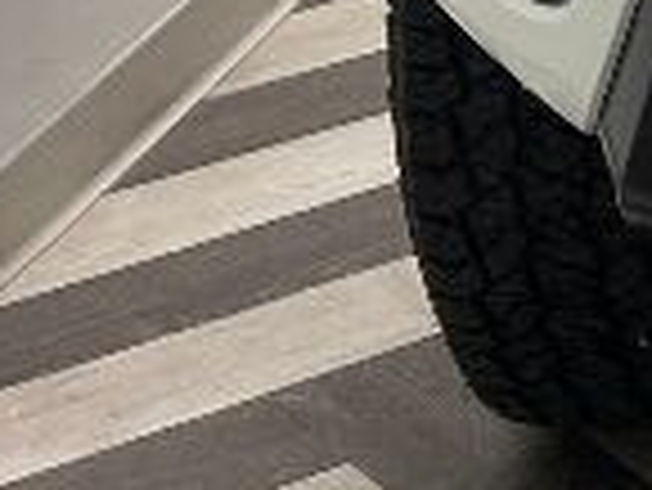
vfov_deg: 7.6
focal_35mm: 183
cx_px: 1605
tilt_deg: -12.0
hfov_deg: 9.5
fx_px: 3450
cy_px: -697
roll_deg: -0.1
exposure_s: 1/120
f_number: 1.5
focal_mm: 5.7
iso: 80
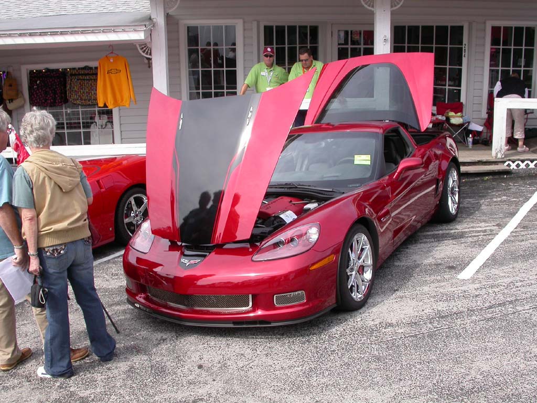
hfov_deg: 49.0
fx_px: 589
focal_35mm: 38
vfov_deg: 37.7
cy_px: 202
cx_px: 268
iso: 100
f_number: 6
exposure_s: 1/217
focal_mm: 7.85
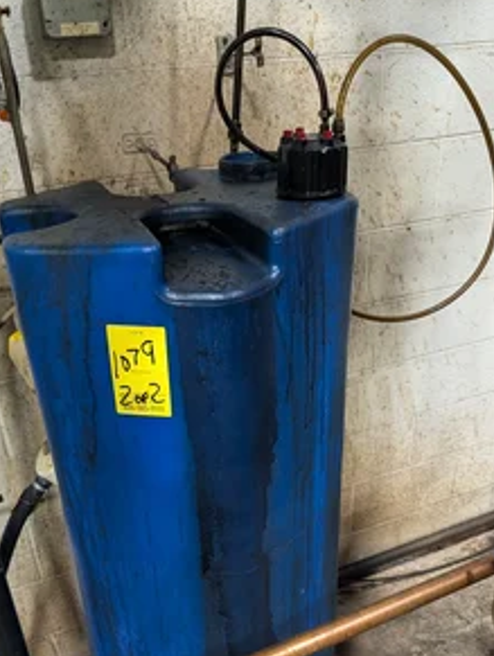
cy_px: 435
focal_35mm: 33
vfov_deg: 54.2
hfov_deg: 43.0
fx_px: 627
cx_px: 220
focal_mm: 6.9
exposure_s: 1/329
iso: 1469
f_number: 1.68
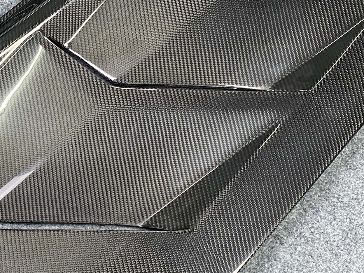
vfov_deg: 17.4
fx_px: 883
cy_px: 51
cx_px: 20
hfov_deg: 22.6
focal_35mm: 84
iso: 250
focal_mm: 4.25
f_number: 1.8
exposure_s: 1/50
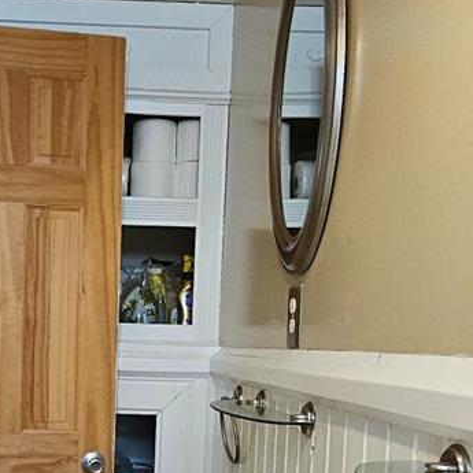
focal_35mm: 50
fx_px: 773
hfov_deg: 33.4
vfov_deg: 31.8
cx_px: 125
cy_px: 454
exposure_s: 1/60
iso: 250
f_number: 2.2
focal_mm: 2.2
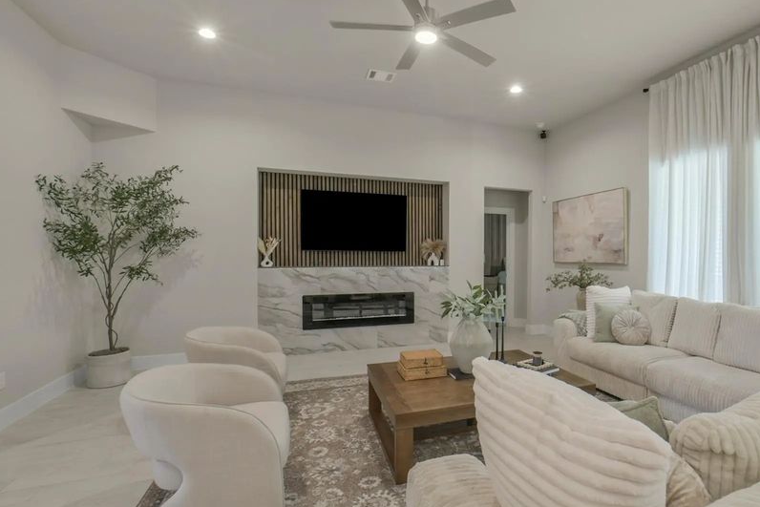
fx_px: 380
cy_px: 262
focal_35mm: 18
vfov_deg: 67.4
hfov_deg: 89.0
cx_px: 451
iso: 500
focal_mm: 14
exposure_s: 1/10
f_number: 11
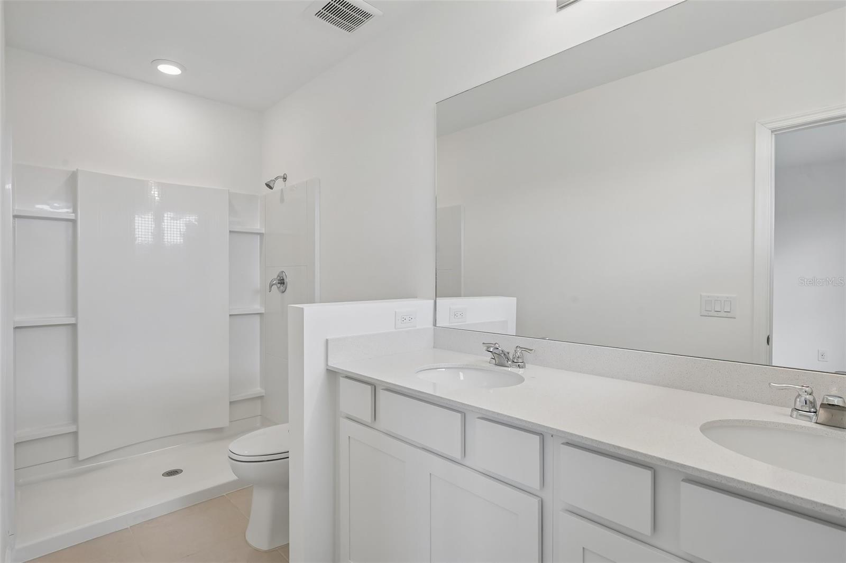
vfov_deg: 67.4
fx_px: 423
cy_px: 282
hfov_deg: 90.0
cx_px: 423
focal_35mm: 18
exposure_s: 1/100
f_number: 8
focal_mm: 18
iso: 400
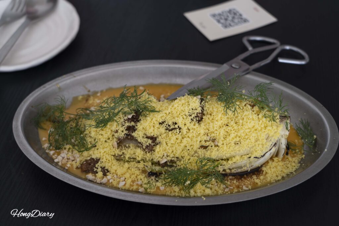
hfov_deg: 43.6
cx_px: 170
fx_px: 424
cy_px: 113
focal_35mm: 45
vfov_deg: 29.9
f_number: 5.6
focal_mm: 45
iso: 250
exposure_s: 1/60
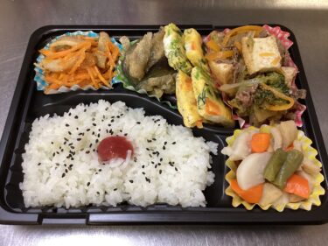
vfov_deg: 45.4
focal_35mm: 31
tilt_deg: -61.4
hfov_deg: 58.4
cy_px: 123
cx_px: 164
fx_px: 294
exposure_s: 1/50
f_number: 2.4
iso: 160
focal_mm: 3.3
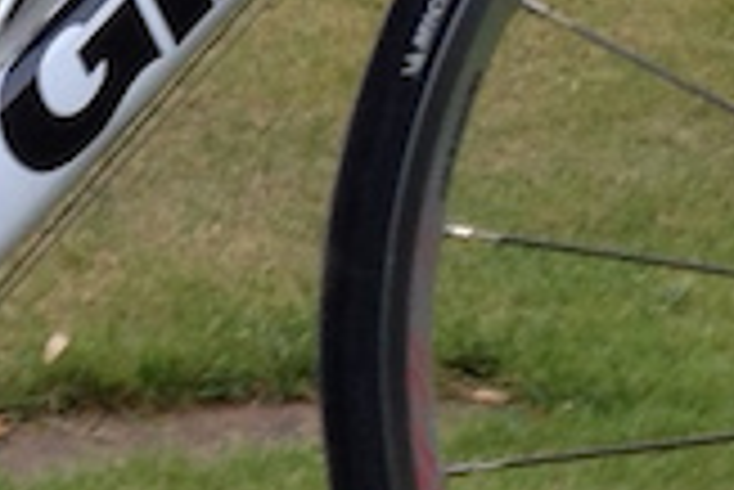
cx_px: -167
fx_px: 4653
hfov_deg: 8.9
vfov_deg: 6.0
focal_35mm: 228
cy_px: -162
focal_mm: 4.28
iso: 64
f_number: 2.4
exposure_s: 1/60
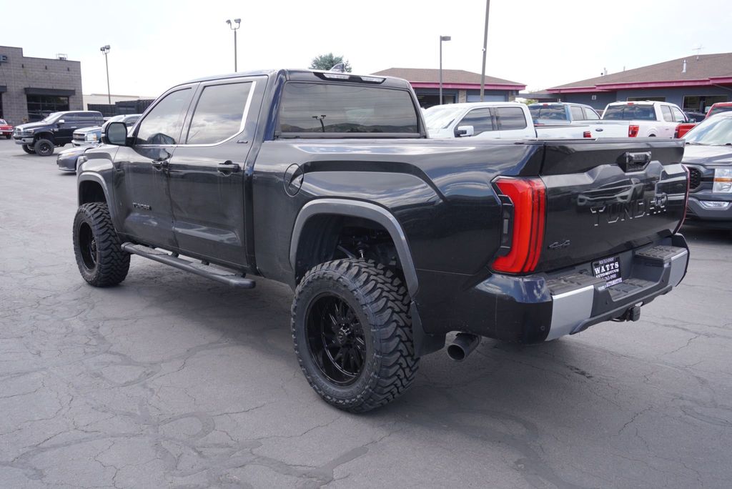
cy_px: 244
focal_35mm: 30
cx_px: 366
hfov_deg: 61.9
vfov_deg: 43.7
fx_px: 610
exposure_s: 1/125
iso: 100
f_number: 5.6
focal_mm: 20
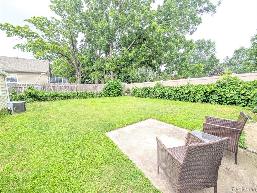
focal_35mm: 12
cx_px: 128
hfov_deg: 110.5
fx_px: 89
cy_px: 96
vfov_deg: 94.6
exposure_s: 1/398
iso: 53
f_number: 1.7
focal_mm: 2.02
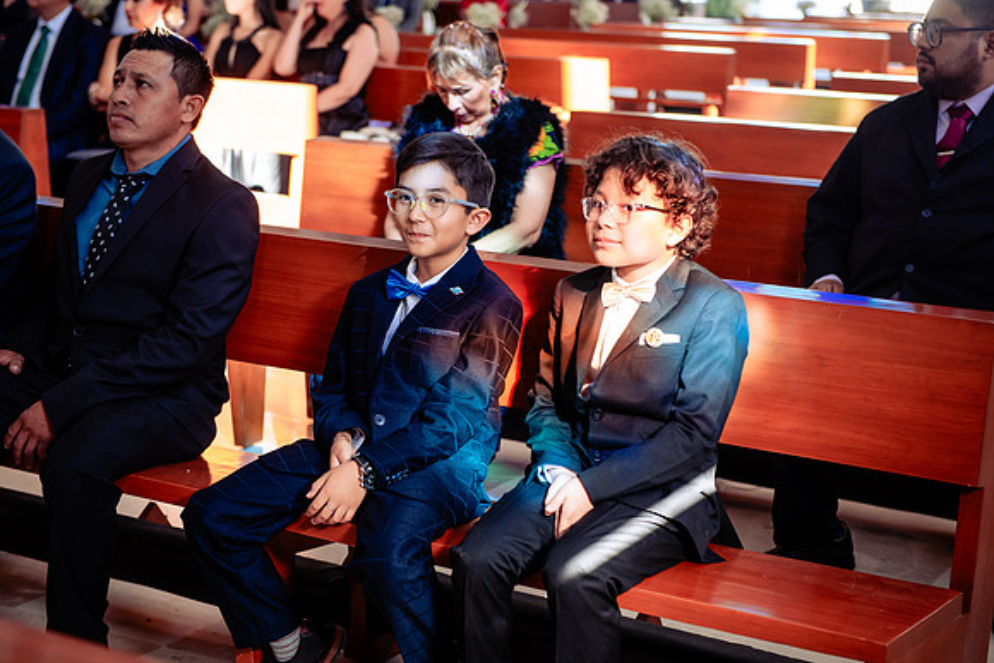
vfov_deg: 19.5
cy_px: 332
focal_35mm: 70
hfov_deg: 28.8
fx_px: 1933
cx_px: 497
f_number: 4
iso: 400
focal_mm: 70
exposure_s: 1/100
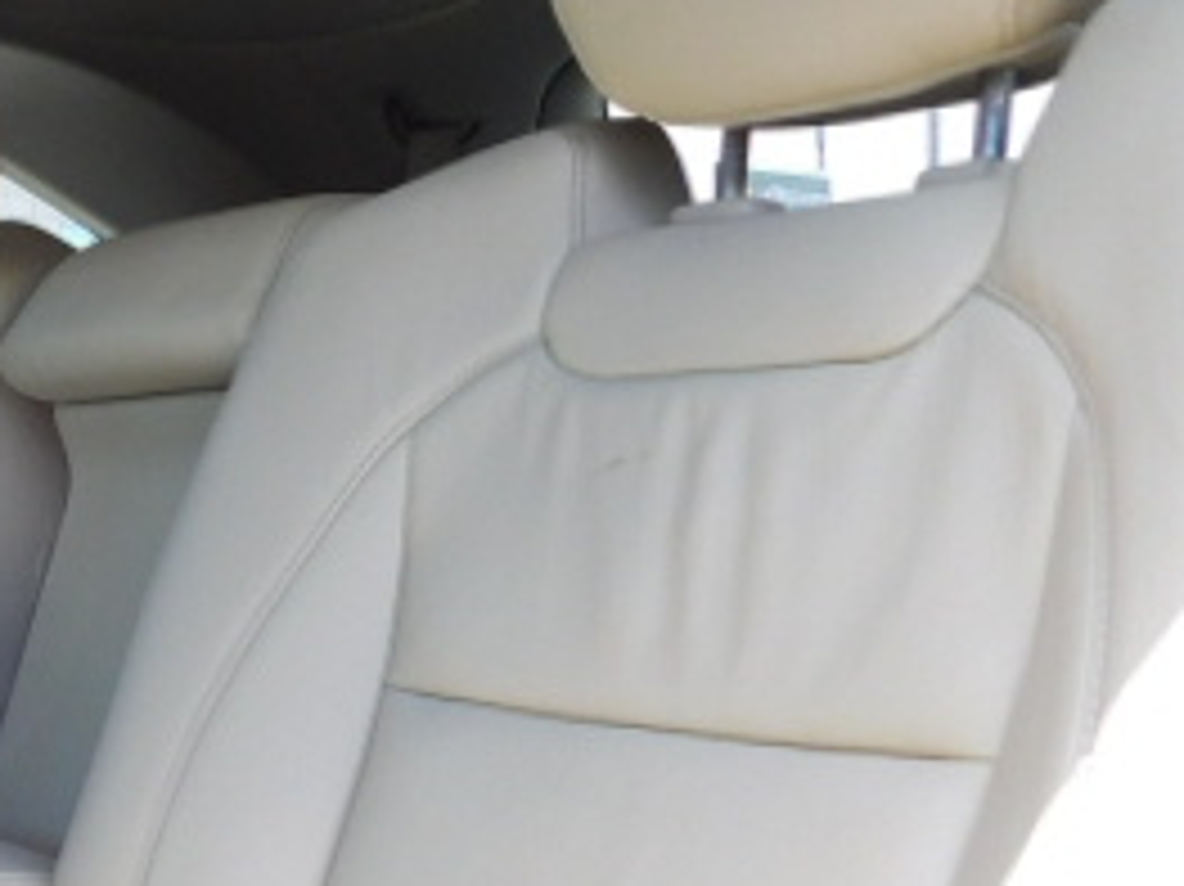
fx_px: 1915
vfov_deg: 26.1
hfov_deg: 31.3
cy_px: 463
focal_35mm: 56
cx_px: -54
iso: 125
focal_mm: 4
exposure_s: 1/125
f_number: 3
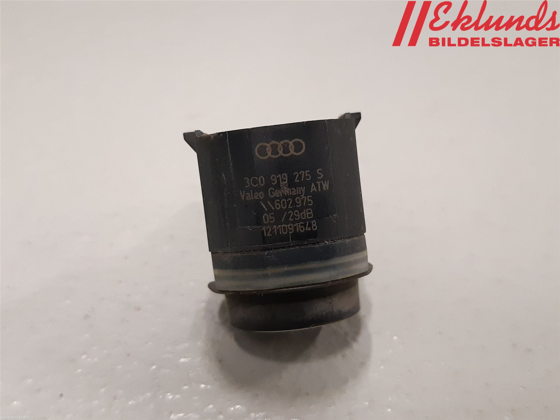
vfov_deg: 53.1
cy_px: 210
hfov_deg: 67.3
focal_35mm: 26
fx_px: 421
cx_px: 280
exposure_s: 1/50
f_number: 1.7
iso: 250
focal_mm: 3.93
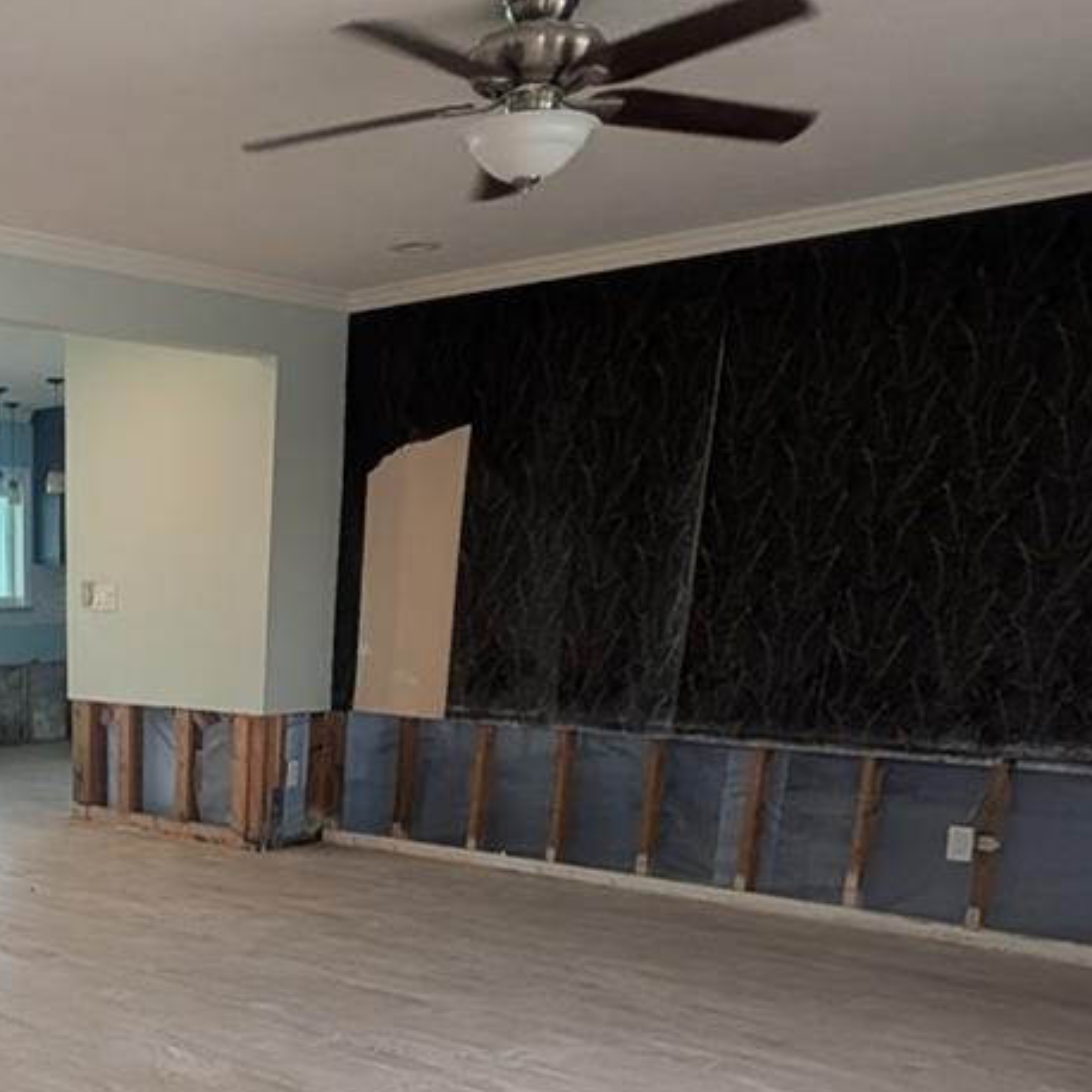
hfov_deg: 41.2
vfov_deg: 40.9
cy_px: 1011
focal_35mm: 37
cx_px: 100
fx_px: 1321
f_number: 1.7
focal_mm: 2.02
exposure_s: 1/142
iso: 52
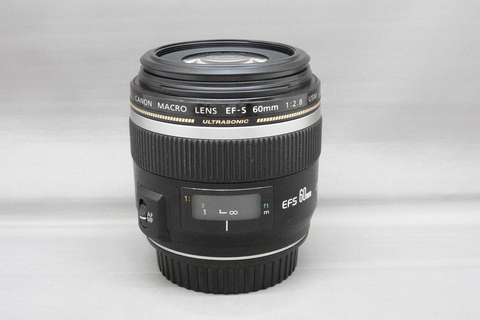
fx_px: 747
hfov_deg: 35.6
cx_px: 240
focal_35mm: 56
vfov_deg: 24.2
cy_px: 160
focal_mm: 20.69
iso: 6400
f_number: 8
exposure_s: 1/50
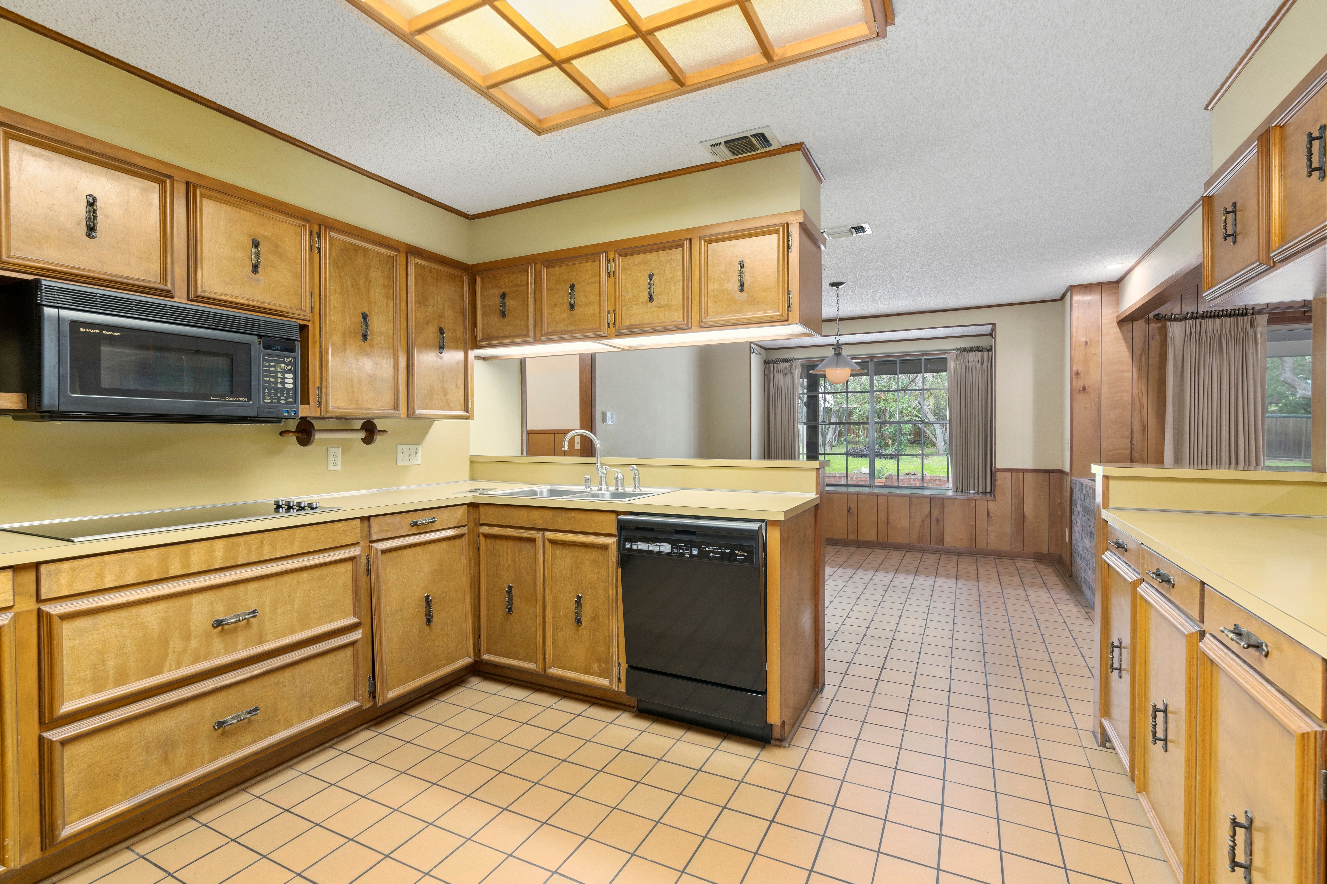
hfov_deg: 96.7
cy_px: 442
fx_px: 590
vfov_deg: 73.7
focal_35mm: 16
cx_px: 664
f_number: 7.1
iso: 320
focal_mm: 16
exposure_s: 1
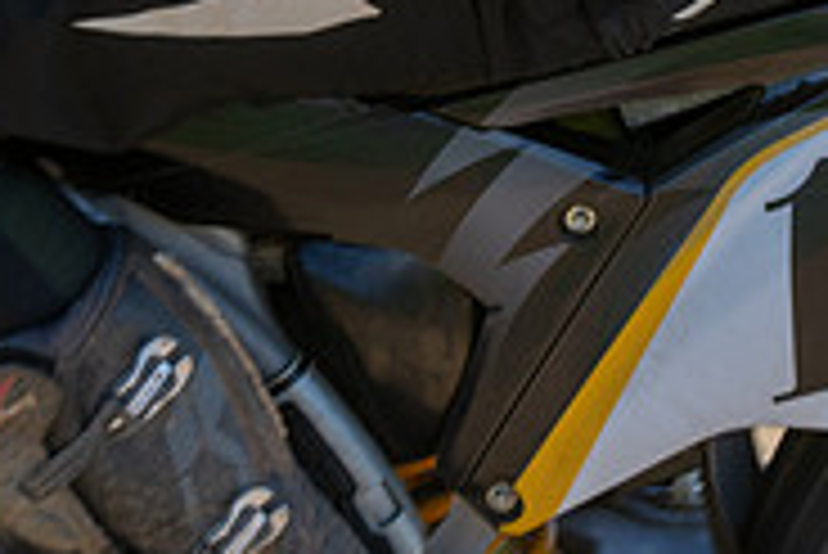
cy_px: -65
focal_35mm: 444
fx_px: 10220
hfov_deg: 4.6
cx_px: 570
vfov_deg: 3.1
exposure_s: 1/200
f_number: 9
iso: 200
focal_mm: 70
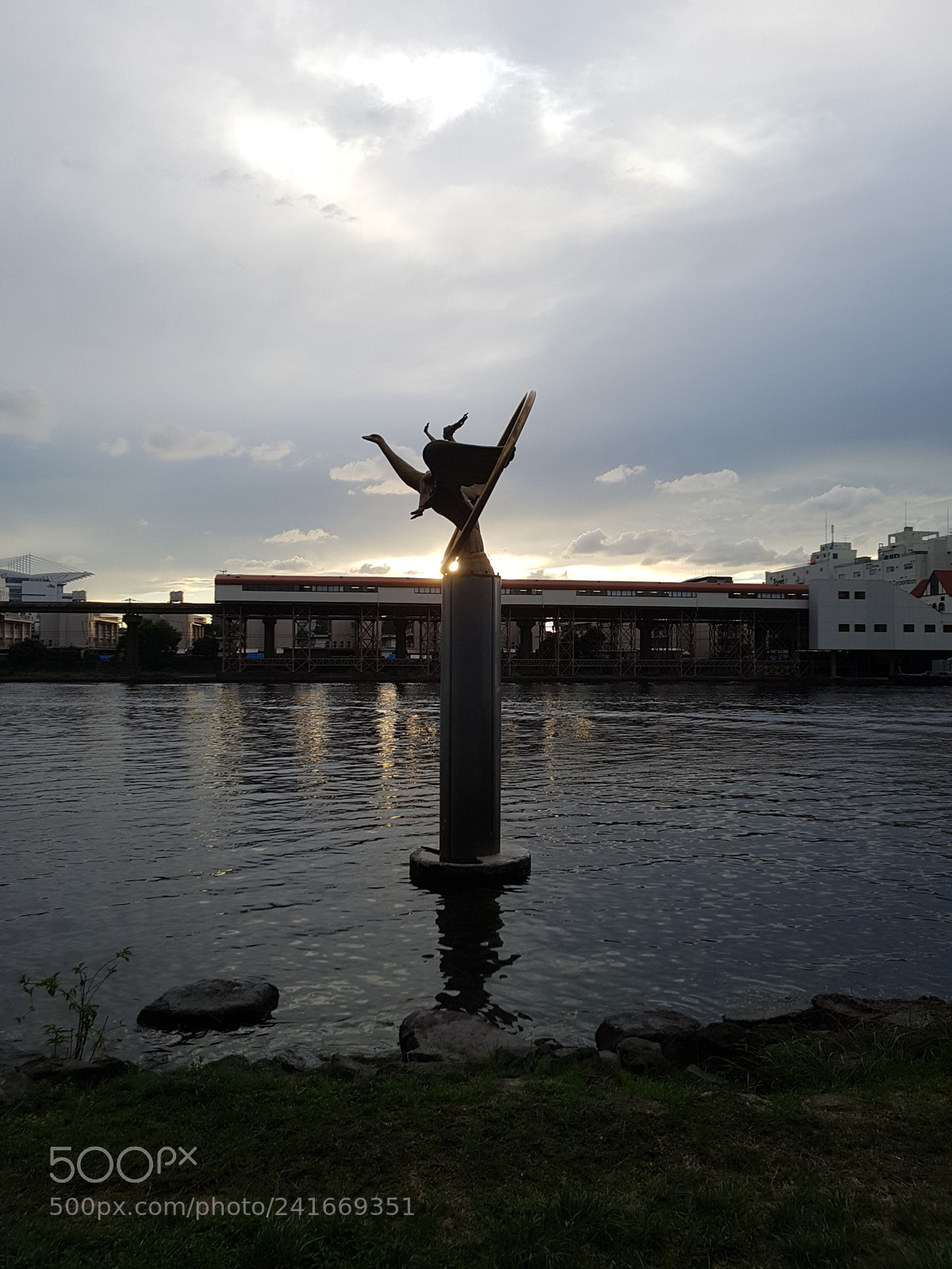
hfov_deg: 53.1
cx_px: 476
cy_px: 634
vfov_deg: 67.3
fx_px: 953
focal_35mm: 26
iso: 50
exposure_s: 1/736
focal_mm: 4.2
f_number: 1.7
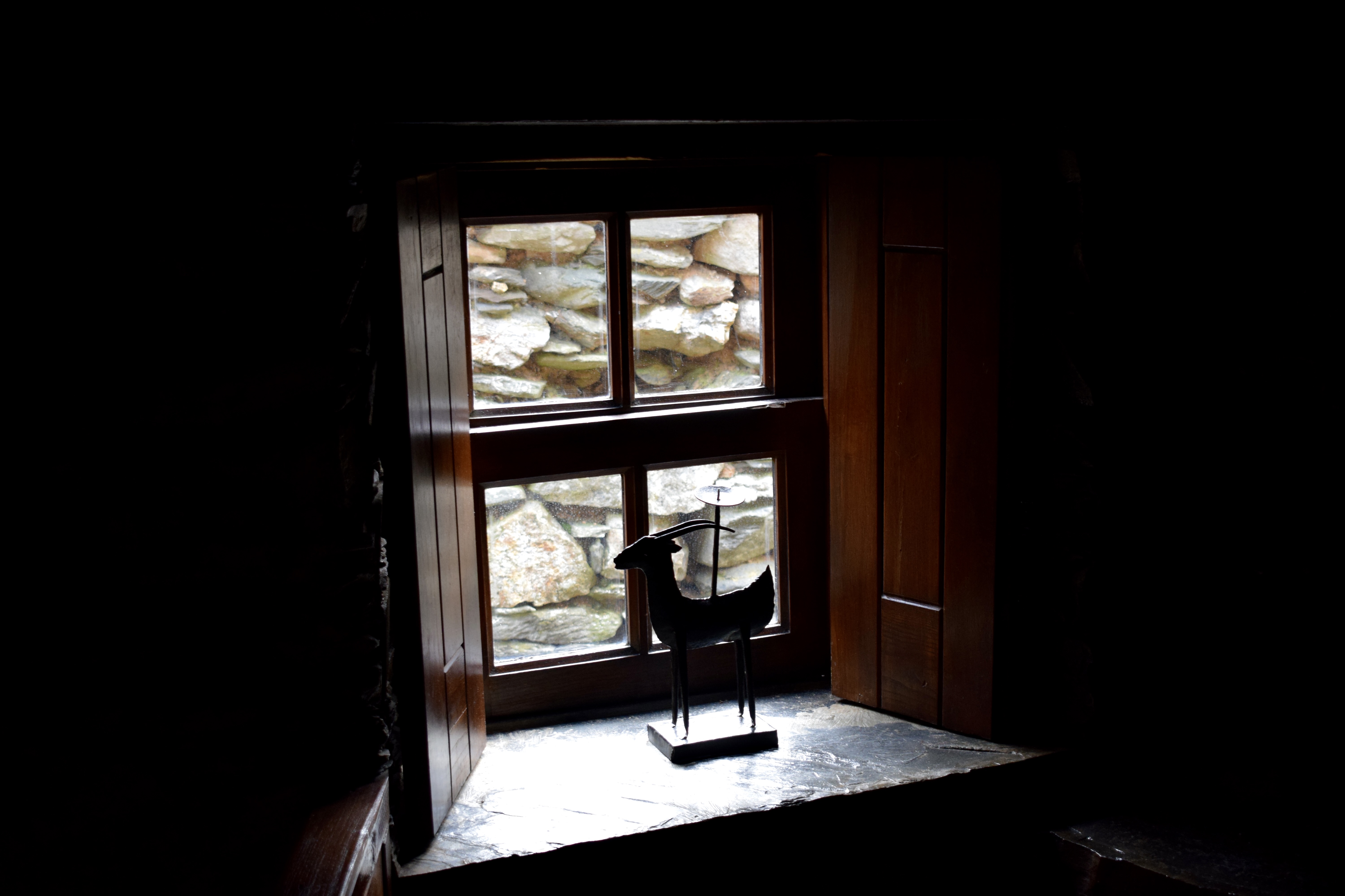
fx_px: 1793
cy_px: 448
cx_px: 672
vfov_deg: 28.1
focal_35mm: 48
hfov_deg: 41.1
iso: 1250
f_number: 4.5
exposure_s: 1/60
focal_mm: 32
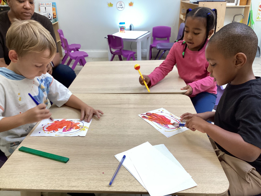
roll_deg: +0.9
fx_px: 234
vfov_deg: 45.4
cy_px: 98
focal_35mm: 31
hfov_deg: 58.4
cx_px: 130
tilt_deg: -23.5
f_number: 2.4
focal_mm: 3.3
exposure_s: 1/60
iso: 100
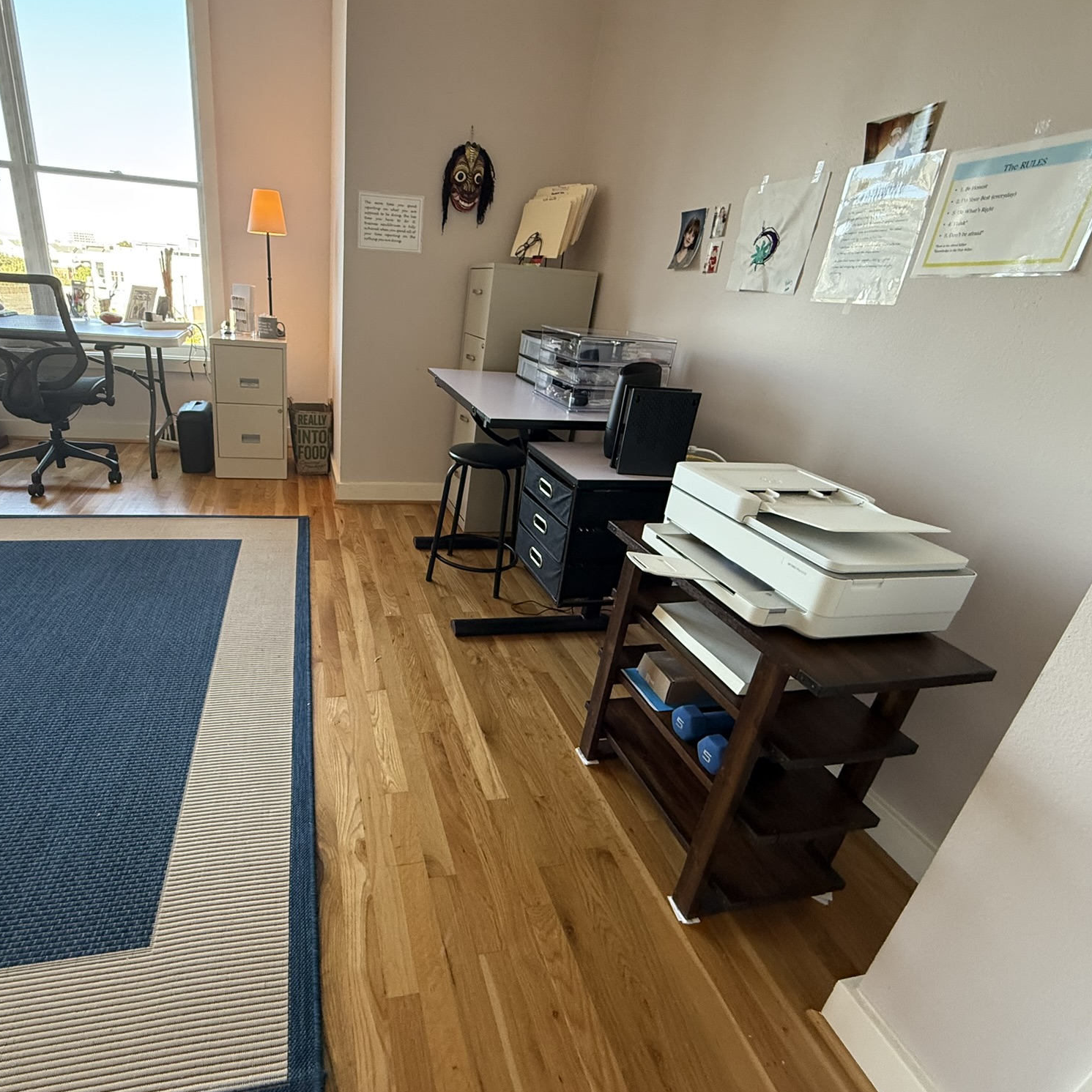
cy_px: 535
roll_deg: -5.1
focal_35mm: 17
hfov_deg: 82.8
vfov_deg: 84.0
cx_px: 429
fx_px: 607
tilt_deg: -22.6
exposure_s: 1/120
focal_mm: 2.22
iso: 400
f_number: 2.2
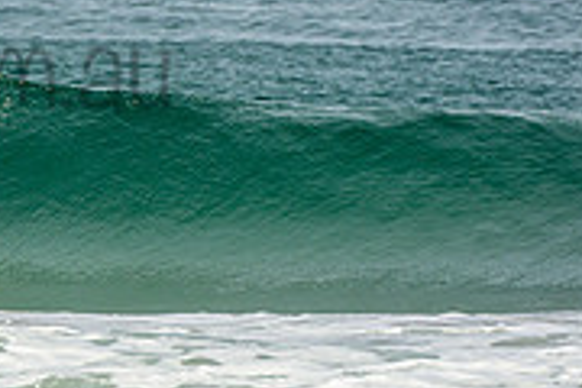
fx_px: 15600
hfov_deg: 2.1
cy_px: 34
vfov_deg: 1.4
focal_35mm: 965
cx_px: -171
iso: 200
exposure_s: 1/1000
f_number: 5.6
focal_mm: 200
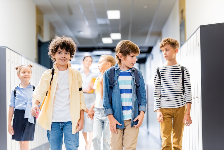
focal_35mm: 105
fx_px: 654
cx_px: 112
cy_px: 75
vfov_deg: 13.1
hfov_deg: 19.4
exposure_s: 1/500
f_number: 3.2
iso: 500
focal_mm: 105
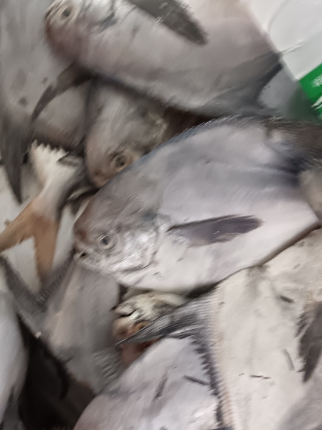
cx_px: 98
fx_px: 497
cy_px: 302
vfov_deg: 45.7
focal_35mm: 40
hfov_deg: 35.4
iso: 3030
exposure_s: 1/33.3
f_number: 1.8
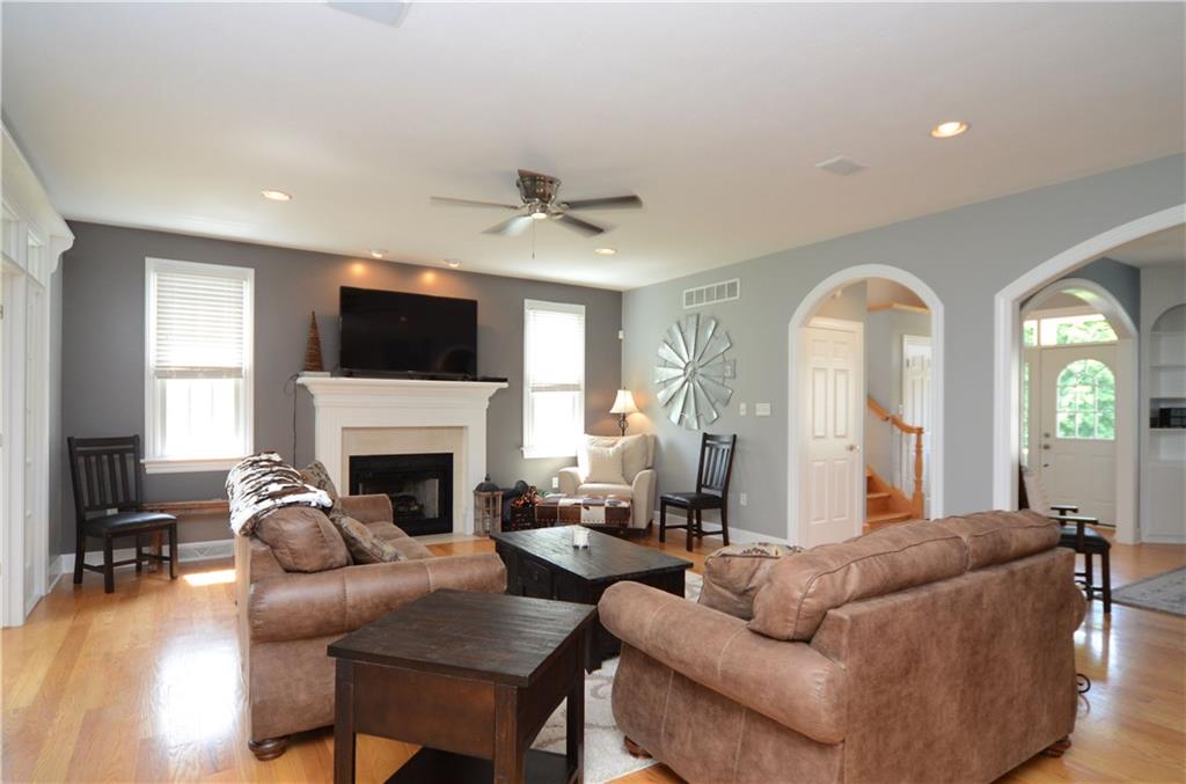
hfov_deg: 90.2
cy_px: 392
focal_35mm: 18
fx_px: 591
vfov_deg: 67.1
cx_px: 593
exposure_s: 1/50
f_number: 5.6
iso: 800
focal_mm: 12
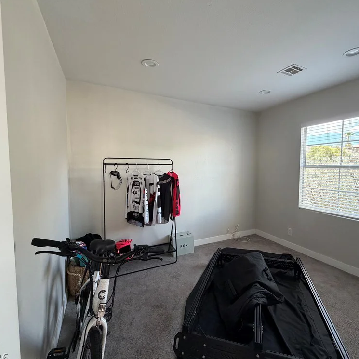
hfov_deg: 83.6
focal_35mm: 17
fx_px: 199
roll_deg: -0.2
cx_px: 202
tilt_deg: -3.7
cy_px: 180
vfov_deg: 84.0
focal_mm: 2.22
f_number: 2.2
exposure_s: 1/121
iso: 200
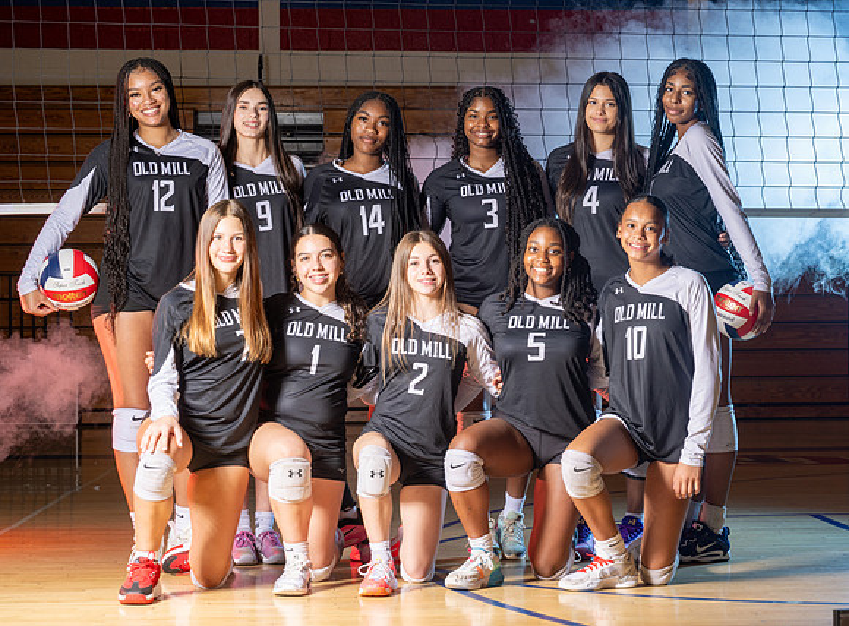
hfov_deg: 20.4
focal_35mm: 96
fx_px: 2349
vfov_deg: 15.2
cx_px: 563
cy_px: 345
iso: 100
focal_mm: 70
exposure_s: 1/160
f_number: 6.3
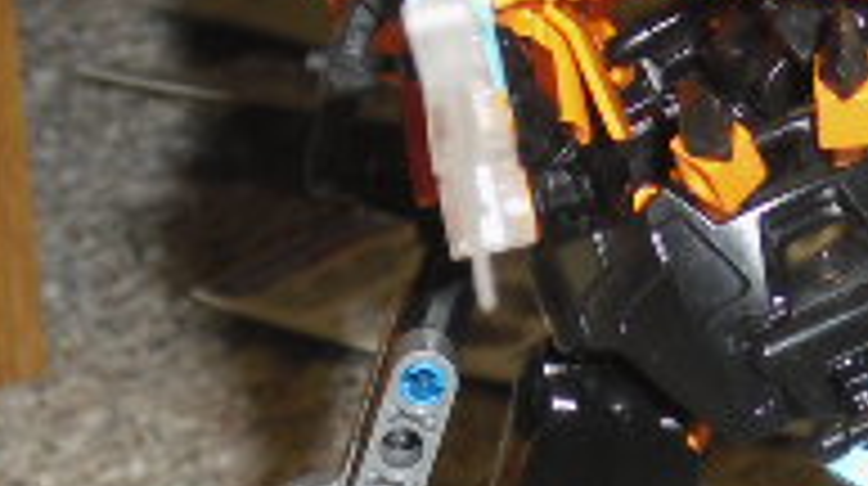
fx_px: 5241
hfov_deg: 9.4
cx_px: 796
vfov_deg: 5.3
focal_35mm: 228
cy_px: 81
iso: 200
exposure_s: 1/60
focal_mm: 11.2
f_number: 4.2
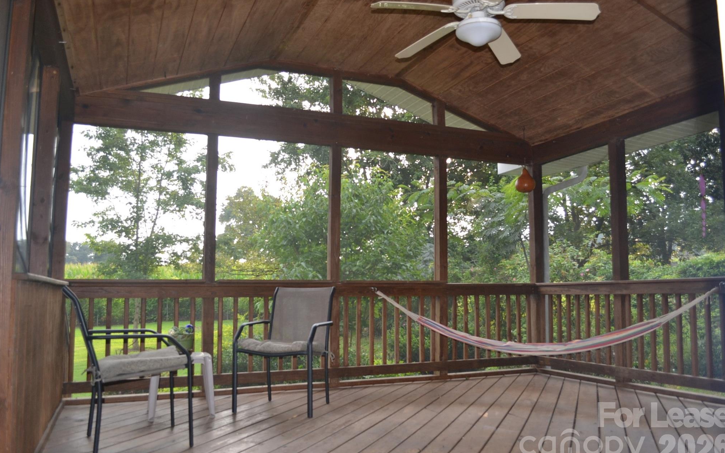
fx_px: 553
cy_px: 227
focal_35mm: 28
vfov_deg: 44.5
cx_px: 367
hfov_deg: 66.5
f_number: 4
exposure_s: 1/125
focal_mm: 18
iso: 280
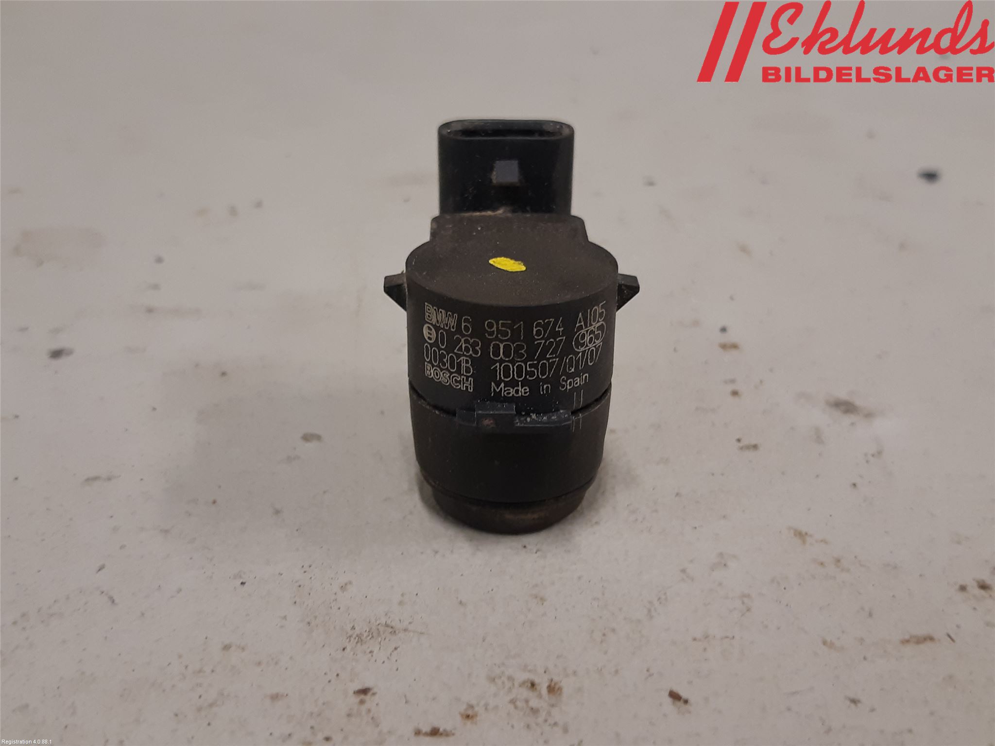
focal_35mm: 26
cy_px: 373
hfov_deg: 67.3
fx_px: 747
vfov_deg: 53.1
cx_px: 498
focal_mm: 3.93
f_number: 1.7
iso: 100
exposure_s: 1/50
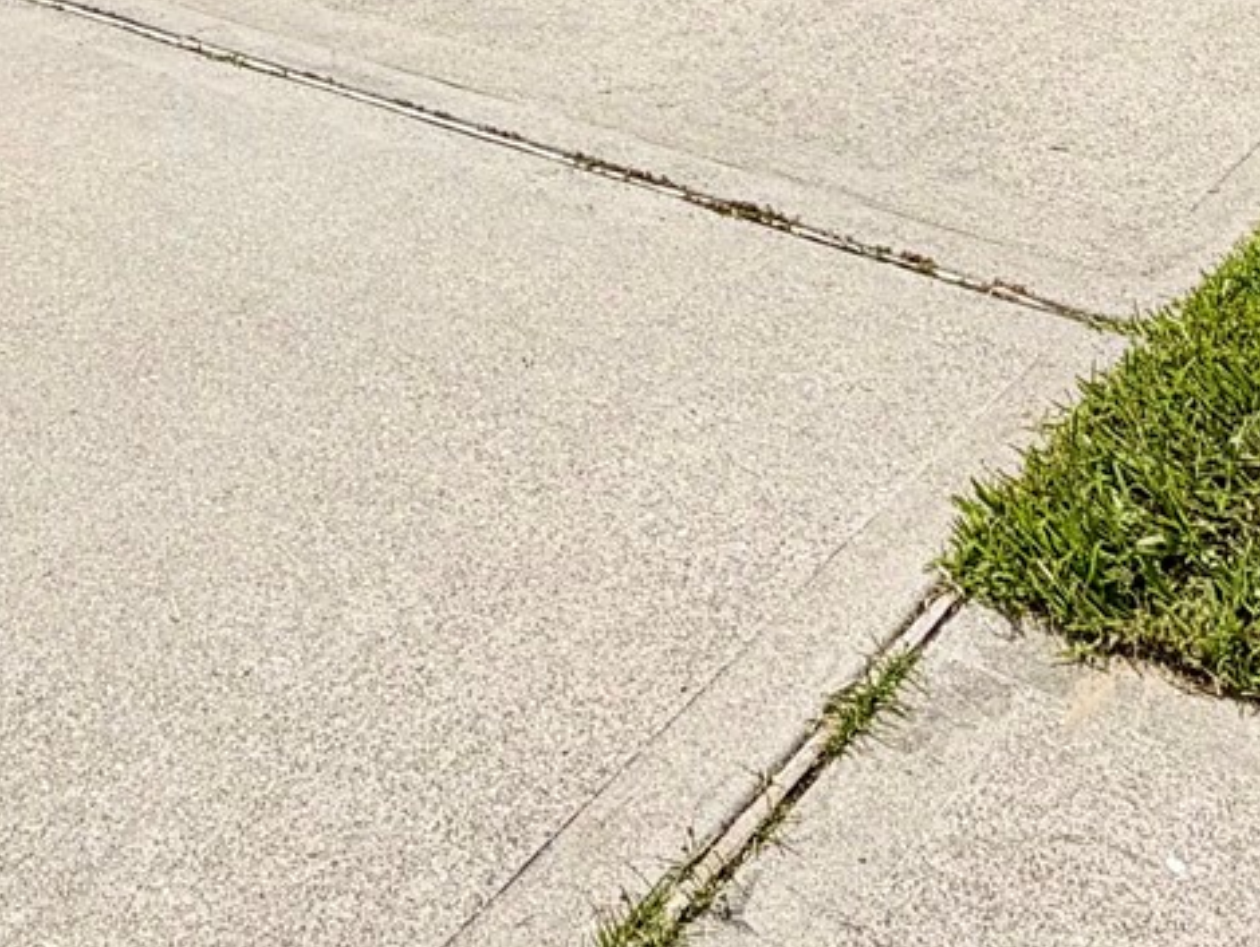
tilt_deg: -2.4
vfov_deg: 19.6
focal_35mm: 61
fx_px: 2221
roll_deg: +0.4
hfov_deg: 31.4
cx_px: 418
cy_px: -614
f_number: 2.2
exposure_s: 1/1795
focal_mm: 2.22
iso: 20
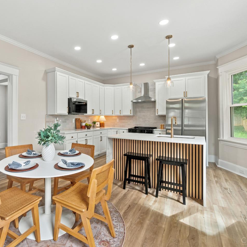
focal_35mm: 20
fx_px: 161
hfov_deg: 73.1
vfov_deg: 74.8
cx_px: 87
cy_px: 120
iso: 400
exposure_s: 1/50
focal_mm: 10
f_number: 8
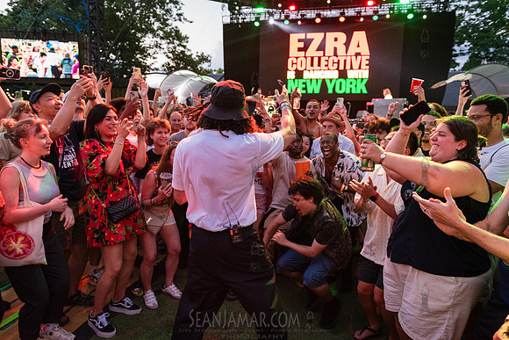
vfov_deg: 53.2
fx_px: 339
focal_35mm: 24
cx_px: 254
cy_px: 170
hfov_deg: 73.7
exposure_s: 1/250
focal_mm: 24
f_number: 3.5
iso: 4000
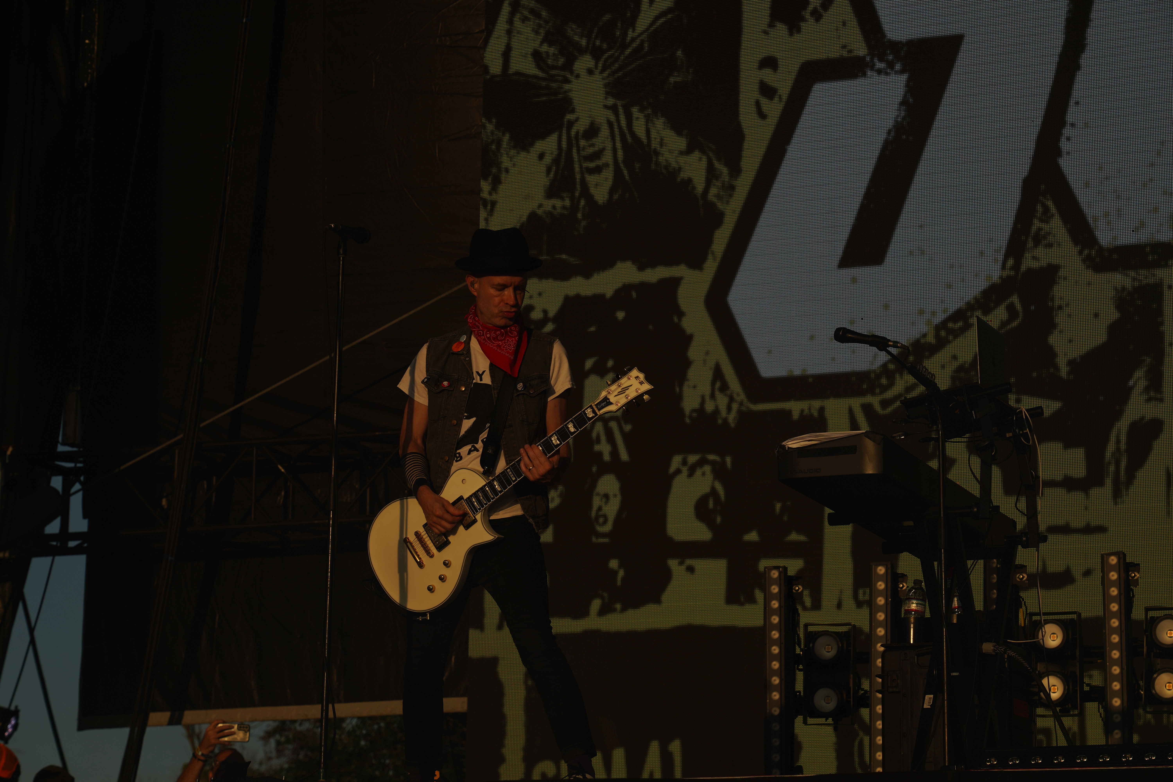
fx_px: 3421
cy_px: 391
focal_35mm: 105
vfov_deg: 13.0
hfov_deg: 19.5
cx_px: 586
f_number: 8
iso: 100
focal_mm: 105
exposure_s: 1/1000
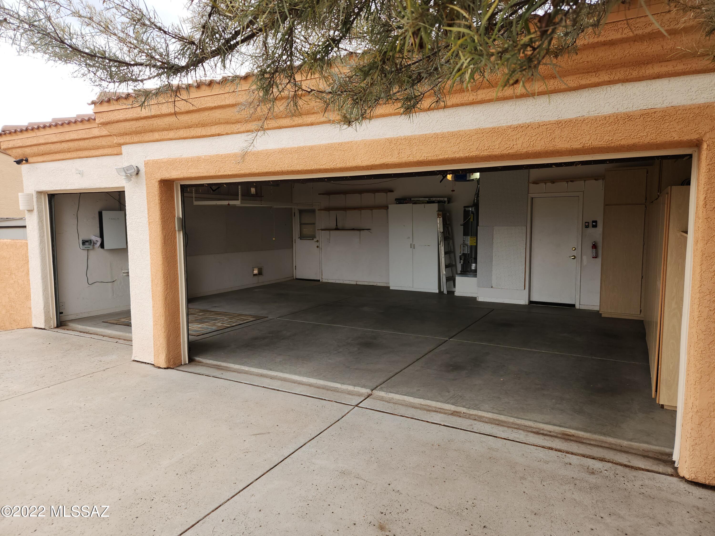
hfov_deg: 73.9
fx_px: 475
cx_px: 358
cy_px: 268
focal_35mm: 23
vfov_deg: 58.9
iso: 20
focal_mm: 5.4
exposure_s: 1/303
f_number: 1.8
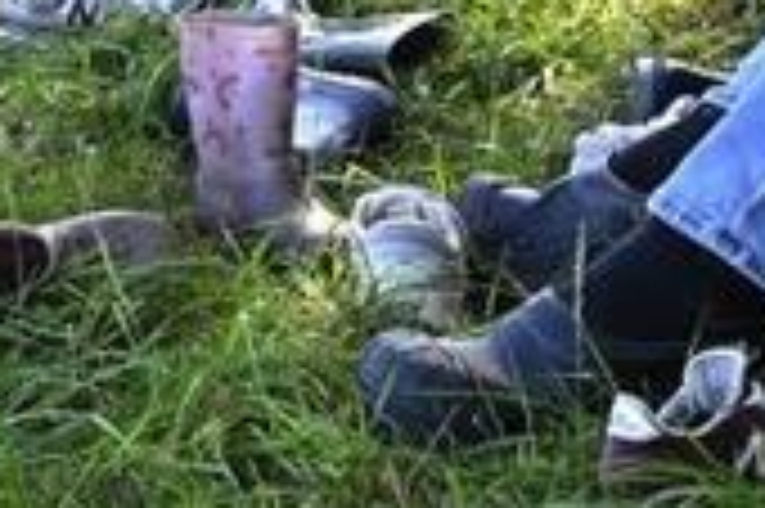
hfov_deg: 7.8
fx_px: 5562
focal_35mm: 262
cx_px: 900
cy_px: -771
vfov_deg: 5.1
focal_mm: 45
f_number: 5.6
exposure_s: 1/100
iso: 200
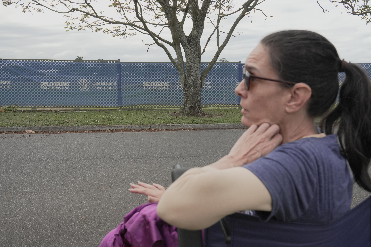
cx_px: 186
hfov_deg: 48.5
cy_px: 124
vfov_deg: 33.4
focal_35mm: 40
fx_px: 412
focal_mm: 40
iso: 1250
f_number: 11
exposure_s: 1/500
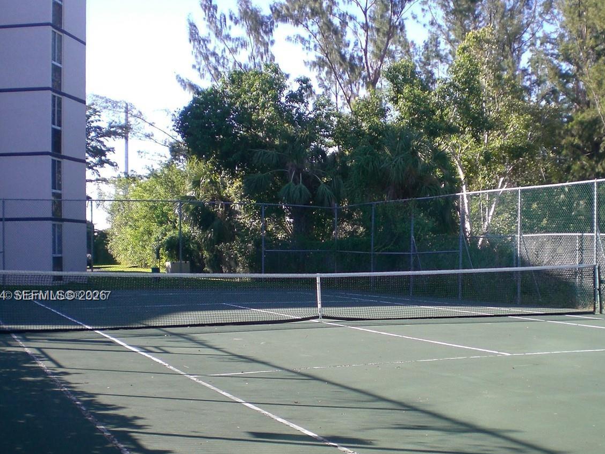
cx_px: 369
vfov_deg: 26.9
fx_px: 944
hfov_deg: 35.4
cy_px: 296
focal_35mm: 54
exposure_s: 1/250
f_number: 3.1
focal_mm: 6.3
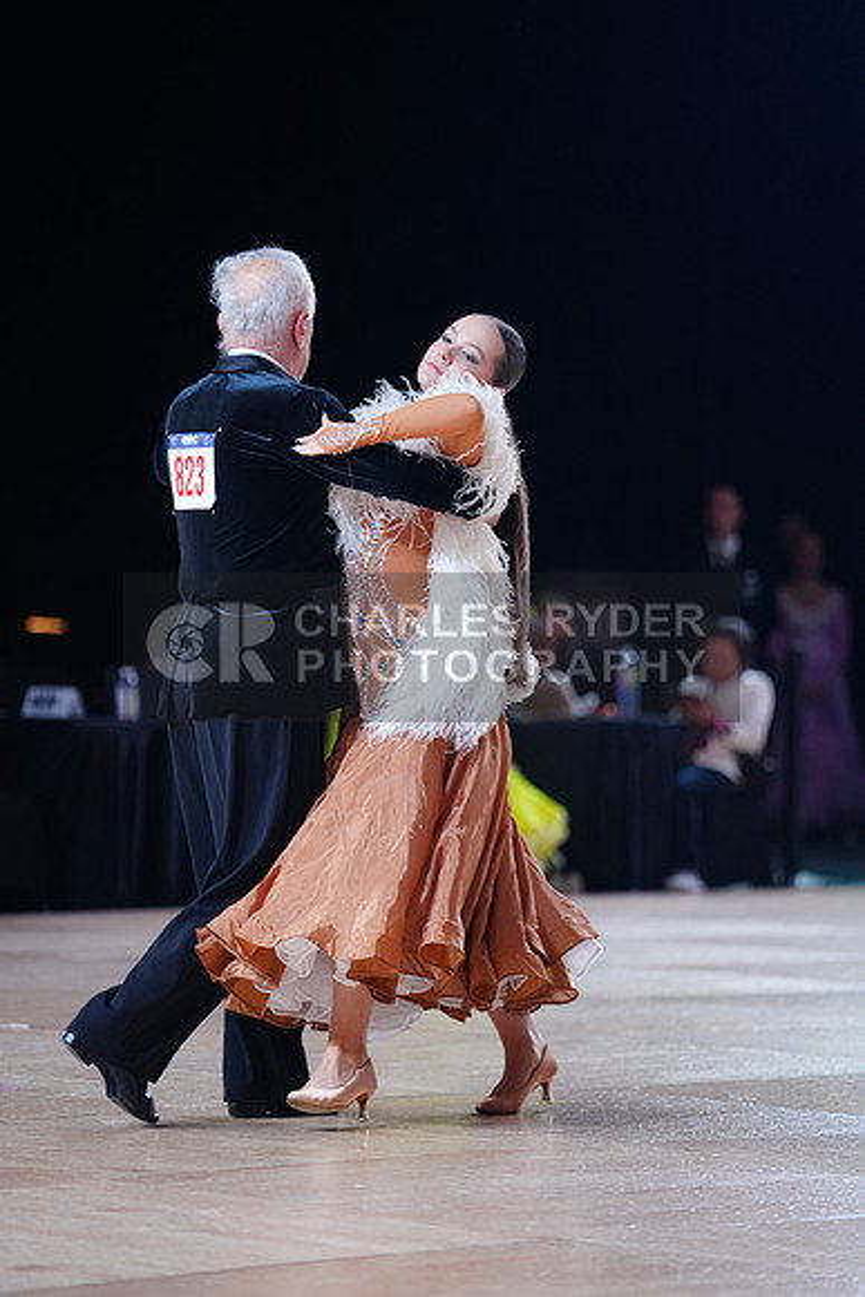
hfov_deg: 9.0
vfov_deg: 13.4
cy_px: 648
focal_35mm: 153
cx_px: 432
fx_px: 5511
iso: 800
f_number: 2.8
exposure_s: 1/500
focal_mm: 153
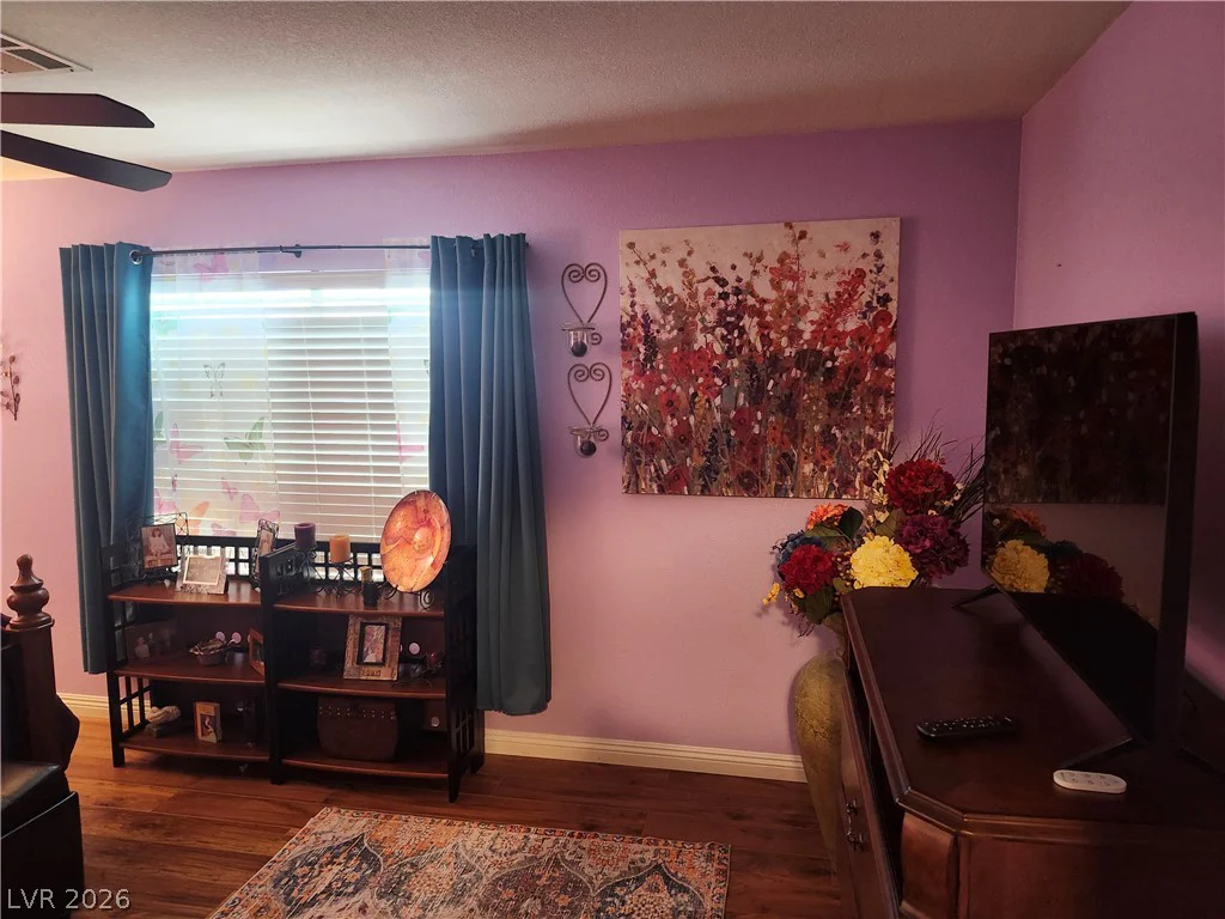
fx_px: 814
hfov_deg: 73.9
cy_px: 460
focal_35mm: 23
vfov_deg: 58.9
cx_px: 612
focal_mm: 5.54
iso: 640
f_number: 1.8
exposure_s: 1/24
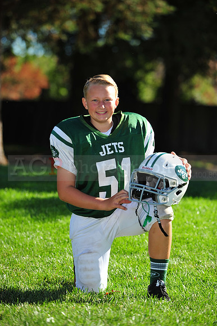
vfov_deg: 12.5
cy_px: 163
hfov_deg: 8.3
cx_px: 108
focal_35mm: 165
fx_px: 1494
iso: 400
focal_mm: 165
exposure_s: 1/1600
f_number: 4.5
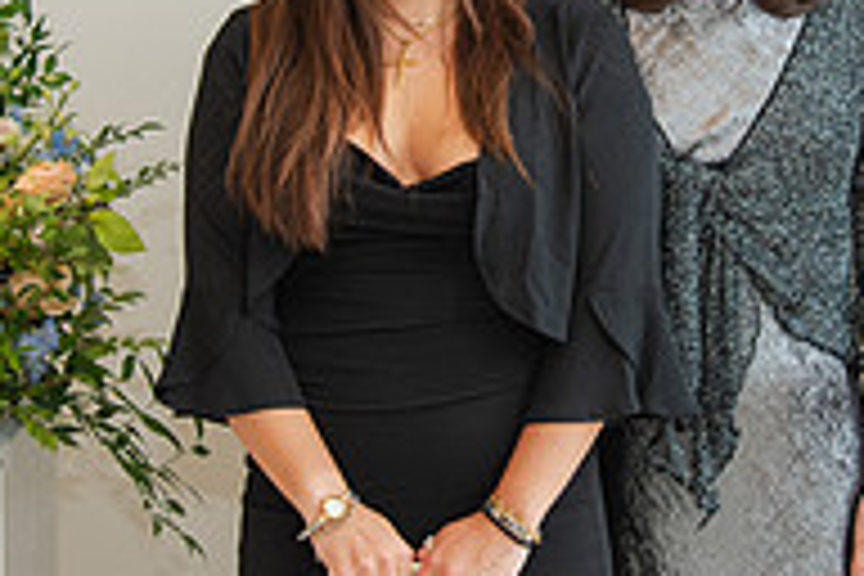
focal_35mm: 115
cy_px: -20
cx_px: 522
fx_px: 2760
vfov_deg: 11.8
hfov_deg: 17.8
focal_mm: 38
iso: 640
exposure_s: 1/200
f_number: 4
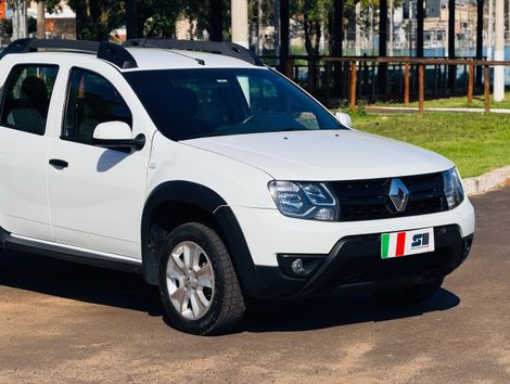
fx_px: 1476
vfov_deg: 14.8
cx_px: 255
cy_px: 192
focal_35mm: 100
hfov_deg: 19.6
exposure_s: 1/1656
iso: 20
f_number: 2.8
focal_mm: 16.89
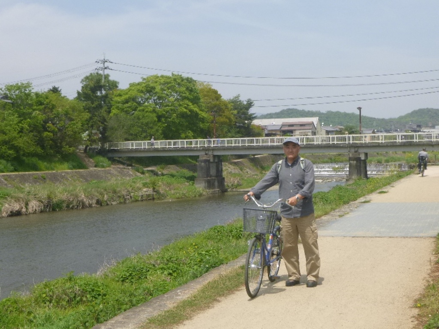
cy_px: 164
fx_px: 520
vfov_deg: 35.1
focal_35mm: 41
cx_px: 220
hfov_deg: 45.8
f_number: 4.6
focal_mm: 7.3
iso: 100
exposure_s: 1/500
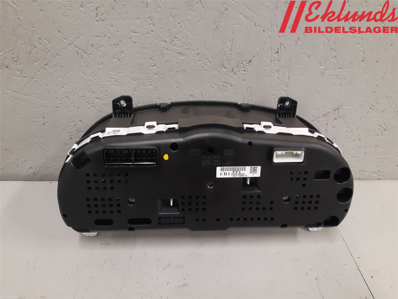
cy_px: 150
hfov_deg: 67.3
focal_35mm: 26
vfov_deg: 53.1
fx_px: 299
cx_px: 199
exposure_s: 1/50
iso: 160
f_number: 1.7
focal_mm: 3.93
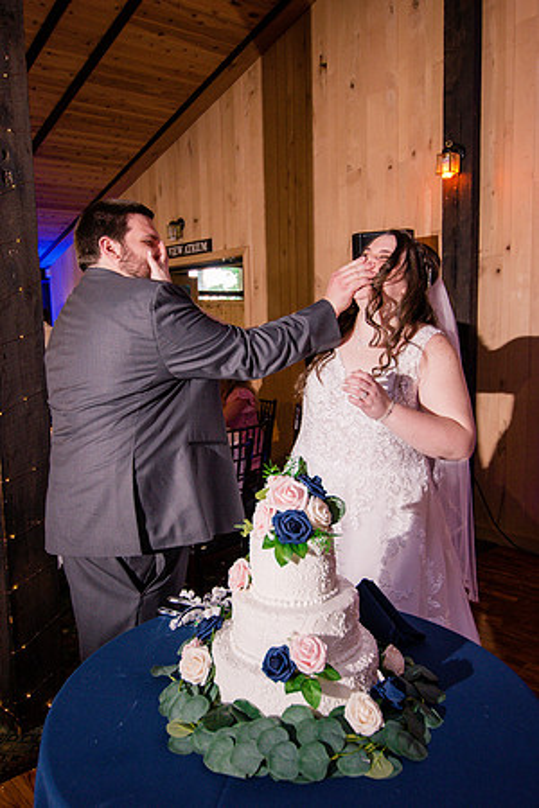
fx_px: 673
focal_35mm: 30
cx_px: 240
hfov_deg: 43.6
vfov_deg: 62.0
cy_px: 404
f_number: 2.8
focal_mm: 20
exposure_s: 1/250
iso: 640
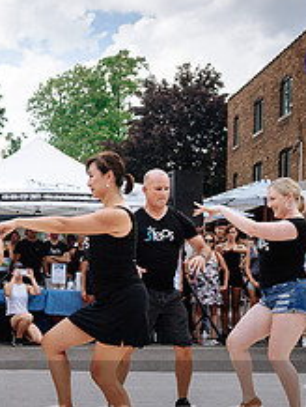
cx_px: 26
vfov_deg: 29.6
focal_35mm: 65
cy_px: 273
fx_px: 765
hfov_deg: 22.1
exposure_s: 1/1250
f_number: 4
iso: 100
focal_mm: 17
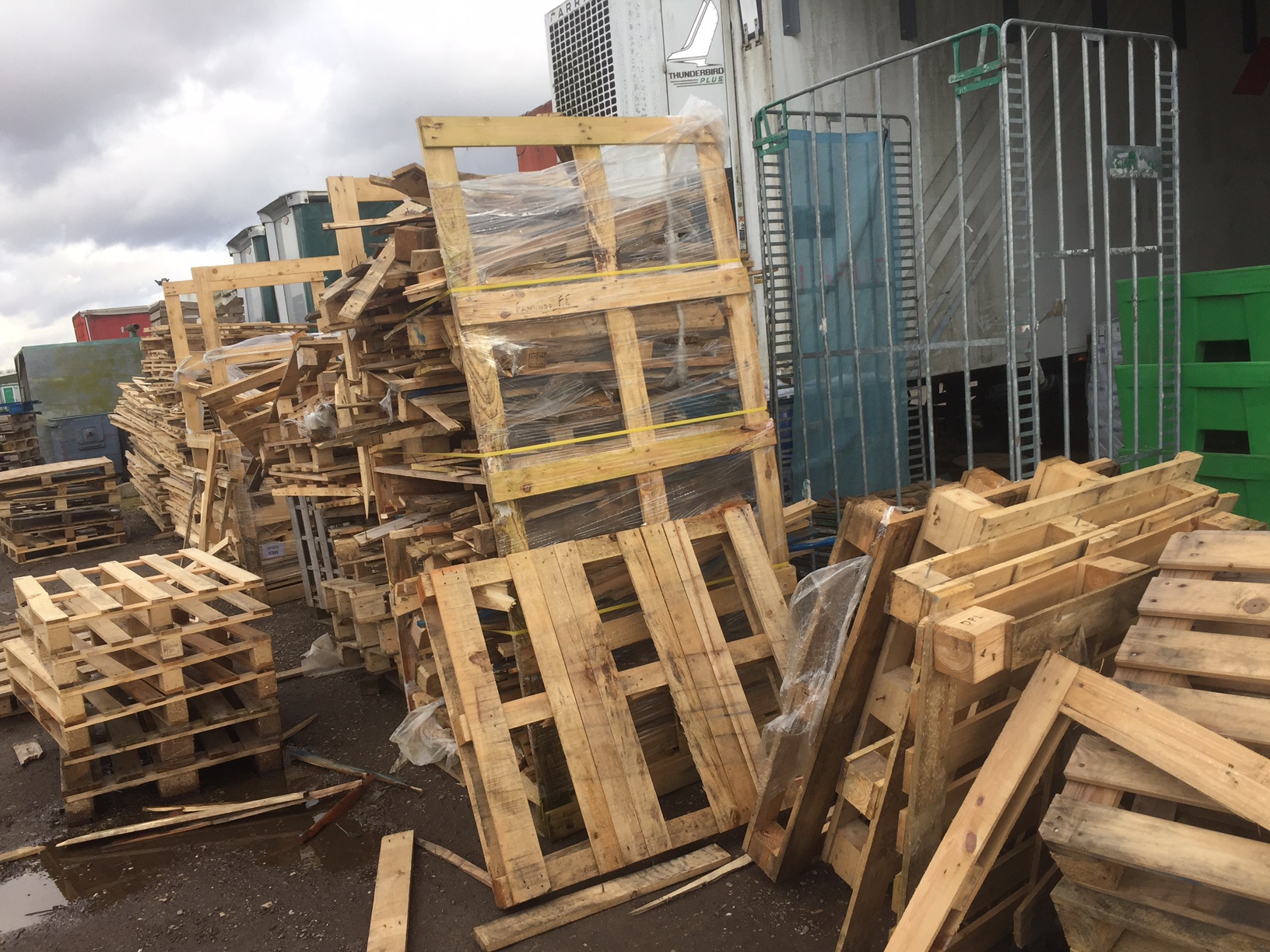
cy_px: 476
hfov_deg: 61.7
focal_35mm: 29
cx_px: 635
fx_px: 1064
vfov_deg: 48.2
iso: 32
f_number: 2.2
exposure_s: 1/581
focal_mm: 4.15
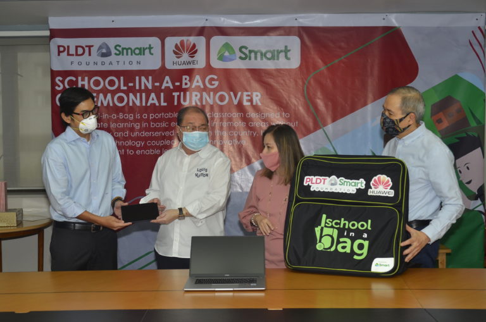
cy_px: 161
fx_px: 627
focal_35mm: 46
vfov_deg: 28.8
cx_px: 243
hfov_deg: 42.4
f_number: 4
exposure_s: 1/160
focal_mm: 31
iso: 400
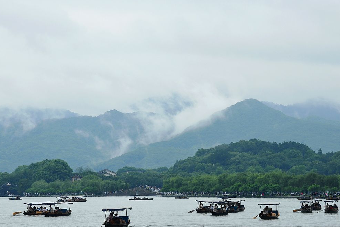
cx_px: 163
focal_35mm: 194
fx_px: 1832
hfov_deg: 10.6
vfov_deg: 7.1
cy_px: 120
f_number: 9
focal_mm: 160
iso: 800
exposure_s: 1/320
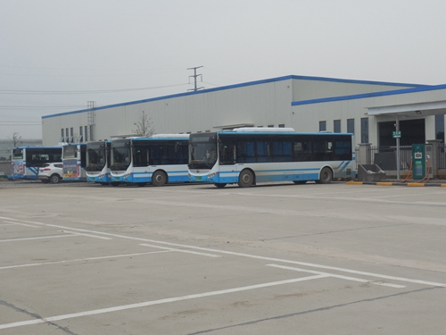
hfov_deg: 34.3
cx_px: 223
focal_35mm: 56
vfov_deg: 26.1
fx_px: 722
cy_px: 168
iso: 125
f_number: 5.2
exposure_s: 1/400
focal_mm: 10
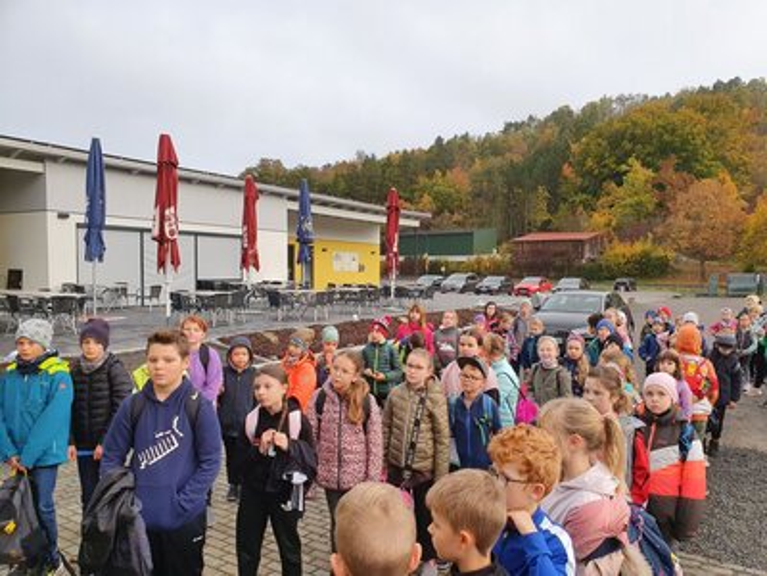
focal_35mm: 26
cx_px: 384
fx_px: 576
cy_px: 288
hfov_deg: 67.3
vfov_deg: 53.1
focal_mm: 4.32
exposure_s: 1/100
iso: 100
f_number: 2.4
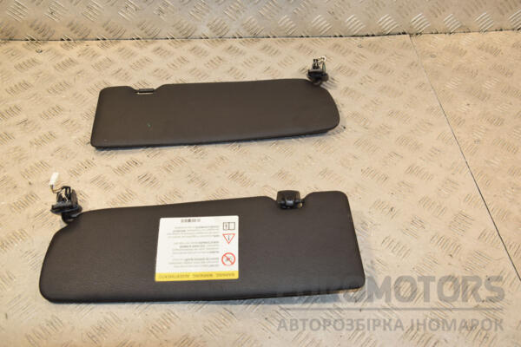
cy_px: 174
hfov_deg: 51.3
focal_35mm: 38
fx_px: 543
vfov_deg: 35.5
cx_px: 260
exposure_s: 1/200
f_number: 8
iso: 800
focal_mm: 25
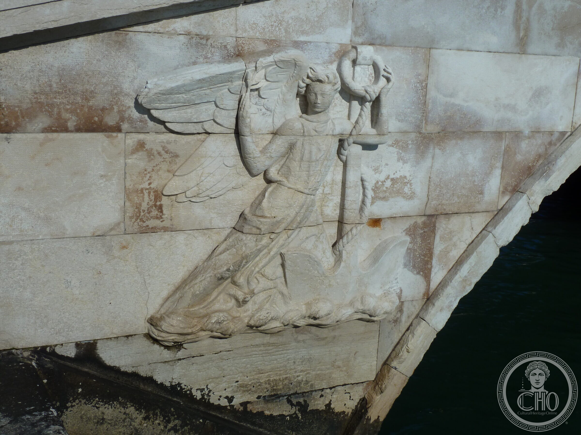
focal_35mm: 44
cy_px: 218
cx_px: 290
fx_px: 739
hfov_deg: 42.9
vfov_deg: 32.9
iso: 80
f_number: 6.3
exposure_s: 1/800
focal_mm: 7.3
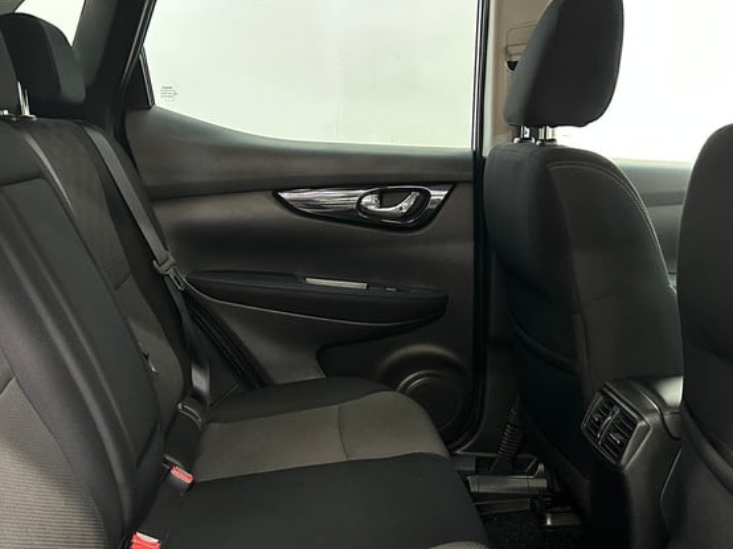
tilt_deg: -20.0
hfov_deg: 47.6
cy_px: 423
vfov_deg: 35.8
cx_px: 298
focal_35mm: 39
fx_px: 825
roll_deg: +0.1
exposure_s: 1/25
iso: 1000
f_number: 1.78
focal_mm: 6.86
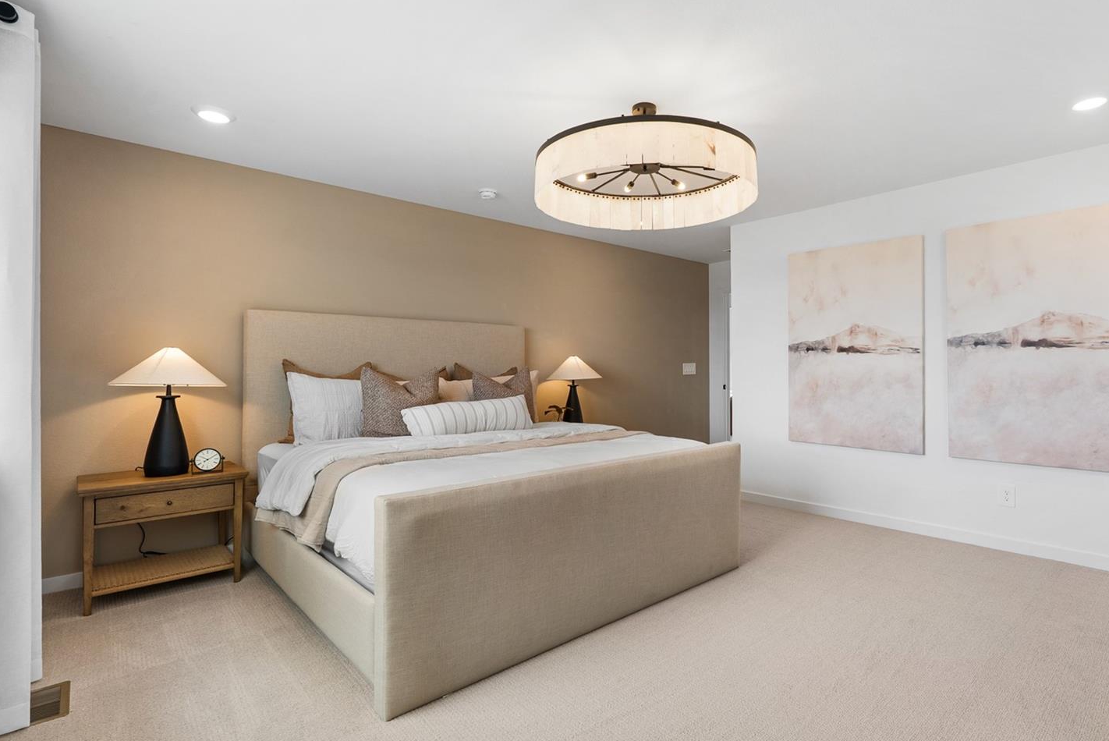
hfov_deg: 89.6
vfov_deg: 67.5
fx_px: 555
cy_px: 377
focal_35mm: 18
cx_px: 615
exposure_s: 1/250
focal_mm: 16
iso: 200
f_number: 8
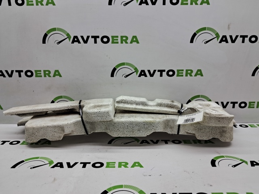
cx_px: 130
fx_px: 202
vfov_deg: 51.3
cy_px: 97
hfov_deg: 65.4
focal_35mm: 27
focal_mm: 4
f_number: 1.8
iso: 50
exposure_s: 1/120
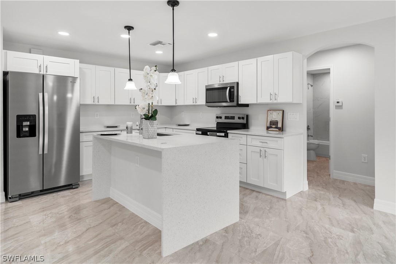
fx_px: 231
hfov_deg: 81.2
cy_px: 132
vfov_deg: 59.5
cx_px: 198
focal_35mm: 21
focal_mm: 21
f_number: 4
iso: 400
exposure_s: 1/160
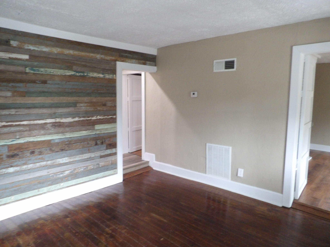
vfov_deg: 56.8
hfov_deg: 71.6
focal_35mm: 24
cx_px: 165
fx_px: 229
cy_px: 124
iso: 463
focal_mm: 4.3
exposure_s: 1/17
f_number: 3.2
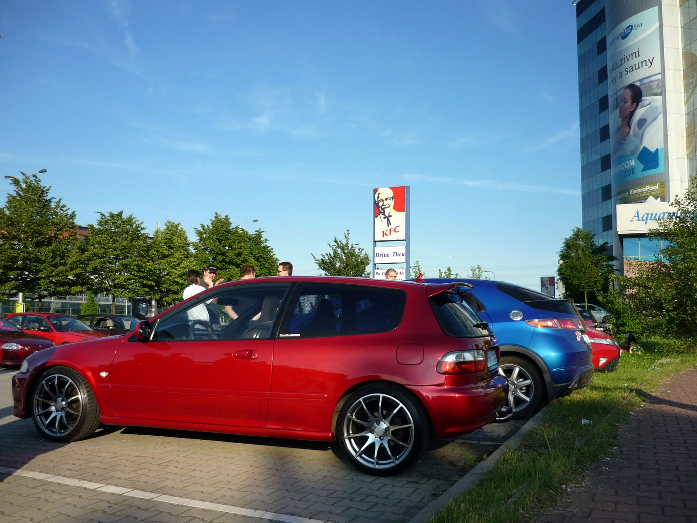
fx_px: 664
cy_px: 262
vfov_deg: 42.9
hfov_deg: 55.4
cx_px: 348
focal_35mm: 33
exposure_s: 1/800
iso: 100
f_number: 2.8
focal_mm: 5.5
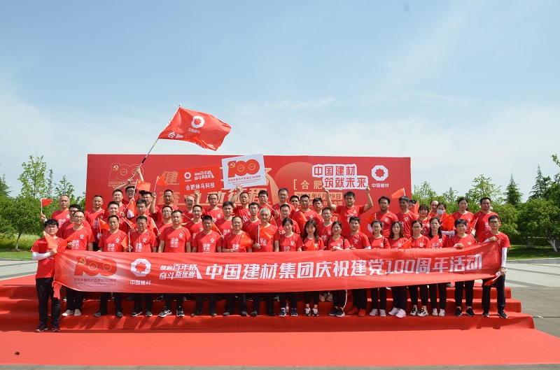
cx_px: 280
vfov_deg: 47.7
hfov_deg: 67.5
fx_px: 419
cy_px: 185
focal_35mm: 27
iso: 400
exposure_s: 1/500
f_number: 11
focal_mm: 18
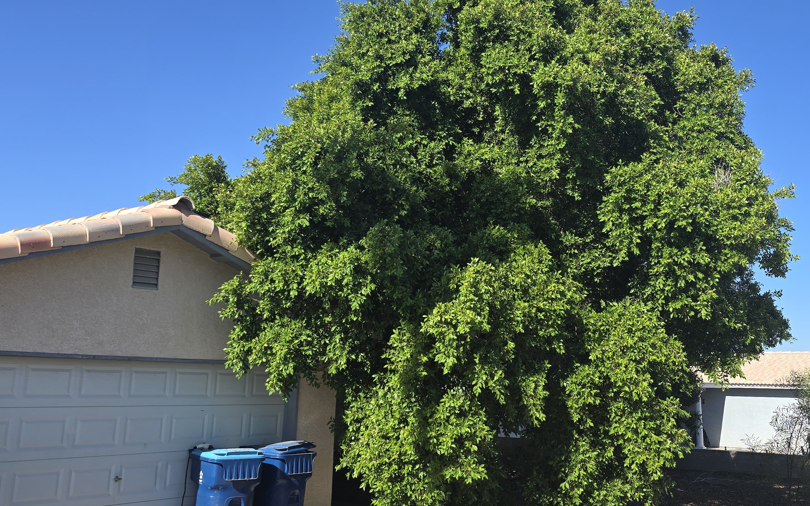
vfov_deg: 34.3
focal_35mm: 37
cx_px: 452
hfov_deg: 52.6
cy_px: 202
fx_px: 817
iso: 12
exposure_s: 1/681
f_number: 1.7
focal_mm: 6.3
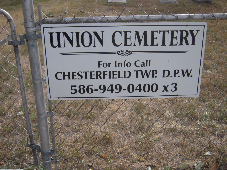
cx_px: 114
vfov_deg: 32.2
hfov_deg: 42.1
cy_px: 85
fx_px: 295
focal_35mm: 45
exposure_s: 1/500
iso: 100
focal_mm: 8.1
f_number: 3.3
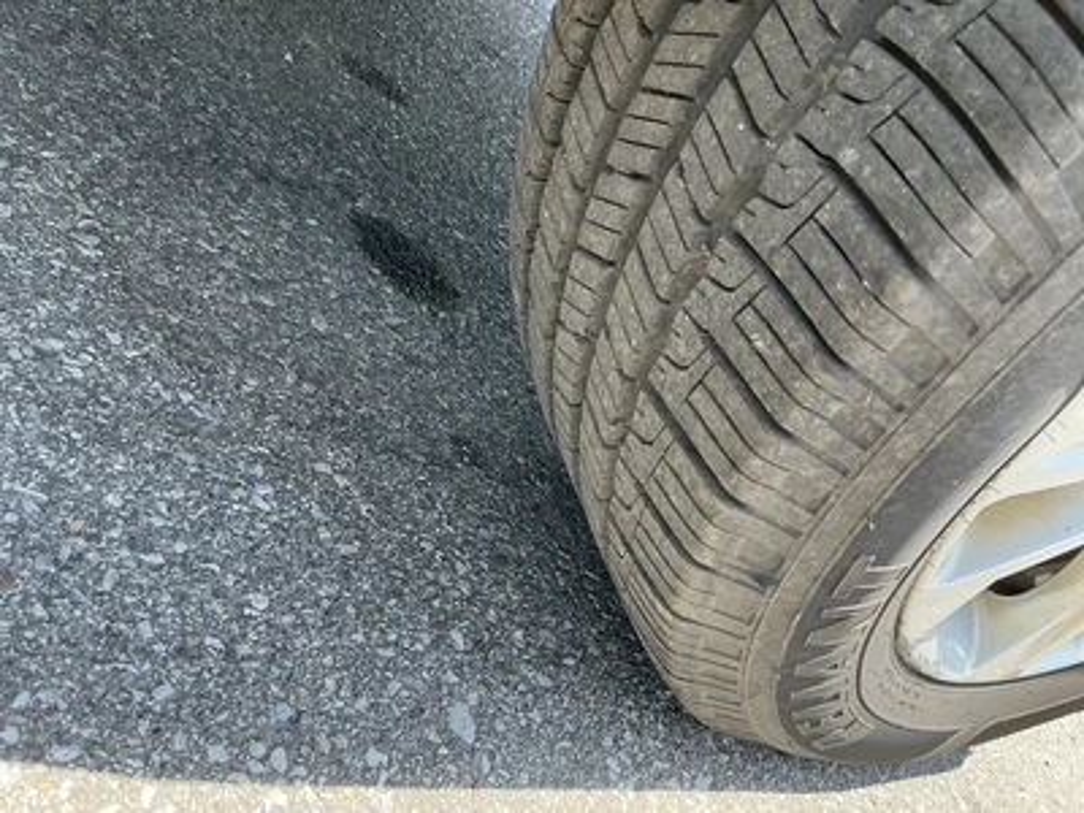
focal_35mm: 28
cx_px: 542
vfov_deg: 49.7
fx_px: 877
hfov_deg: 63.4
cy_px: 406
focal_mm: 3
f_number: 1.8
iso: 32
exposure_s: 1/172
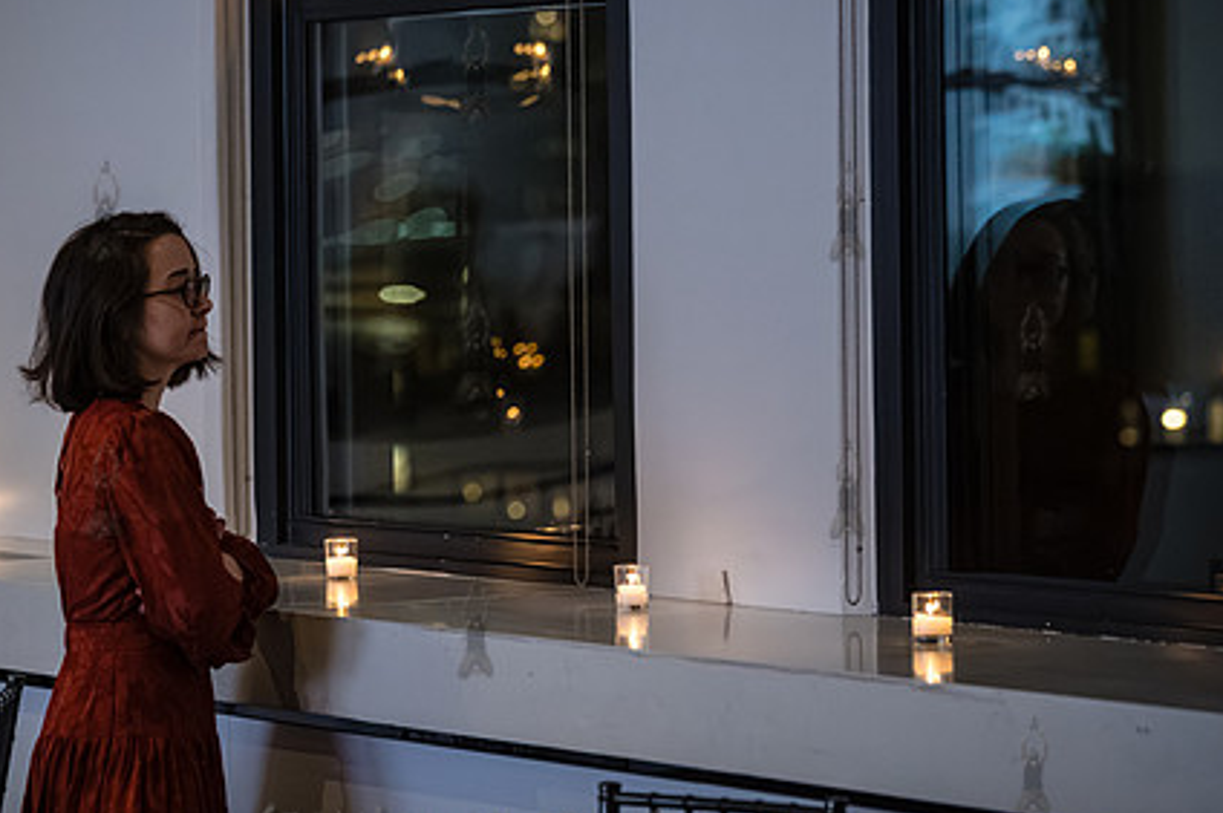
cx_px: 473
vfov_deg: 9.7
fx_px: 4786
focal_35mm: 141
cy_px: 349
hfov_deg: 14.5
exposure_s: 1/320
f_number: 3.5
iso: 12800
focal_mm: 103
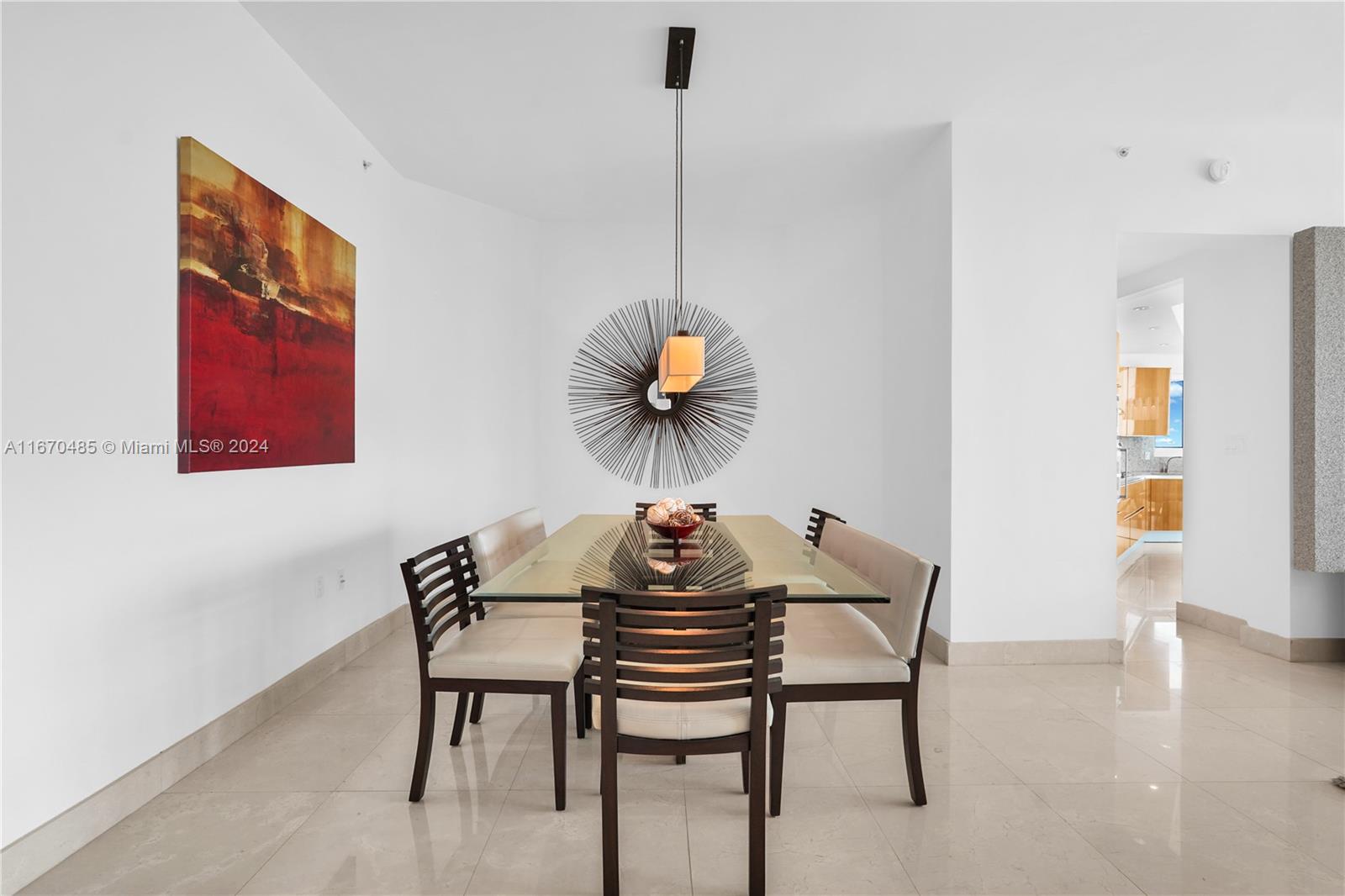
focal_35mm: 16
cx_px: 672
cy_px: 448
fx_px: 616
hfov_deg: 95.0
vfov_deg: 72.0
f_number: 8
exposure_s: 1/8
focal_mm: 16.5
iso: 200
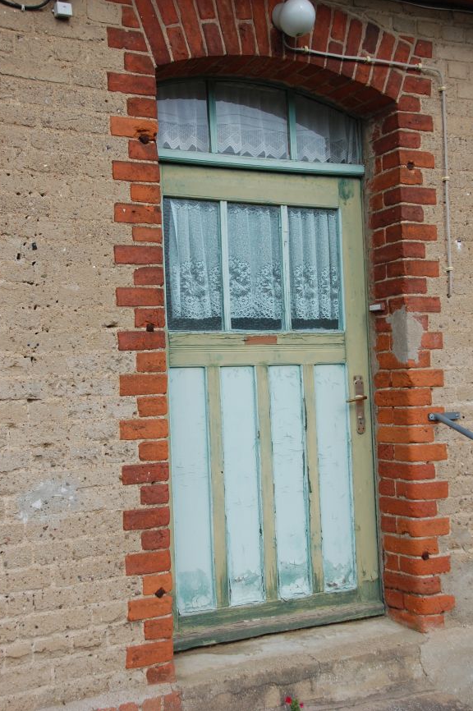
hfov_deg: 27.0
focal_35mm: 50
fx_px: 987
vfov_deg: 39.6
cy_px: 342
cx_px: 234
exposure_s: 1/250
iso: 200
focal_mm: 32
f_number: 8
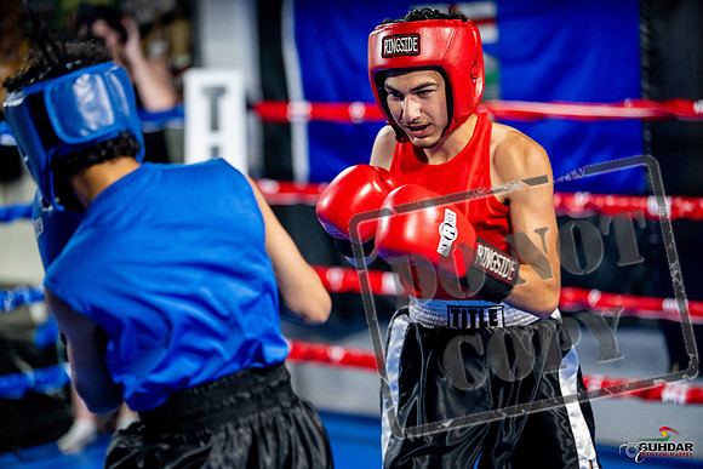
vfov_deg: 13.7
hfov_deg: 20.4
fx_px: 1953
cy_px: 234
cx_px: 352
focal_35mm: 100
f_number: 2
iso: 4000
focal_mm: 100
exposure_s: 1/800
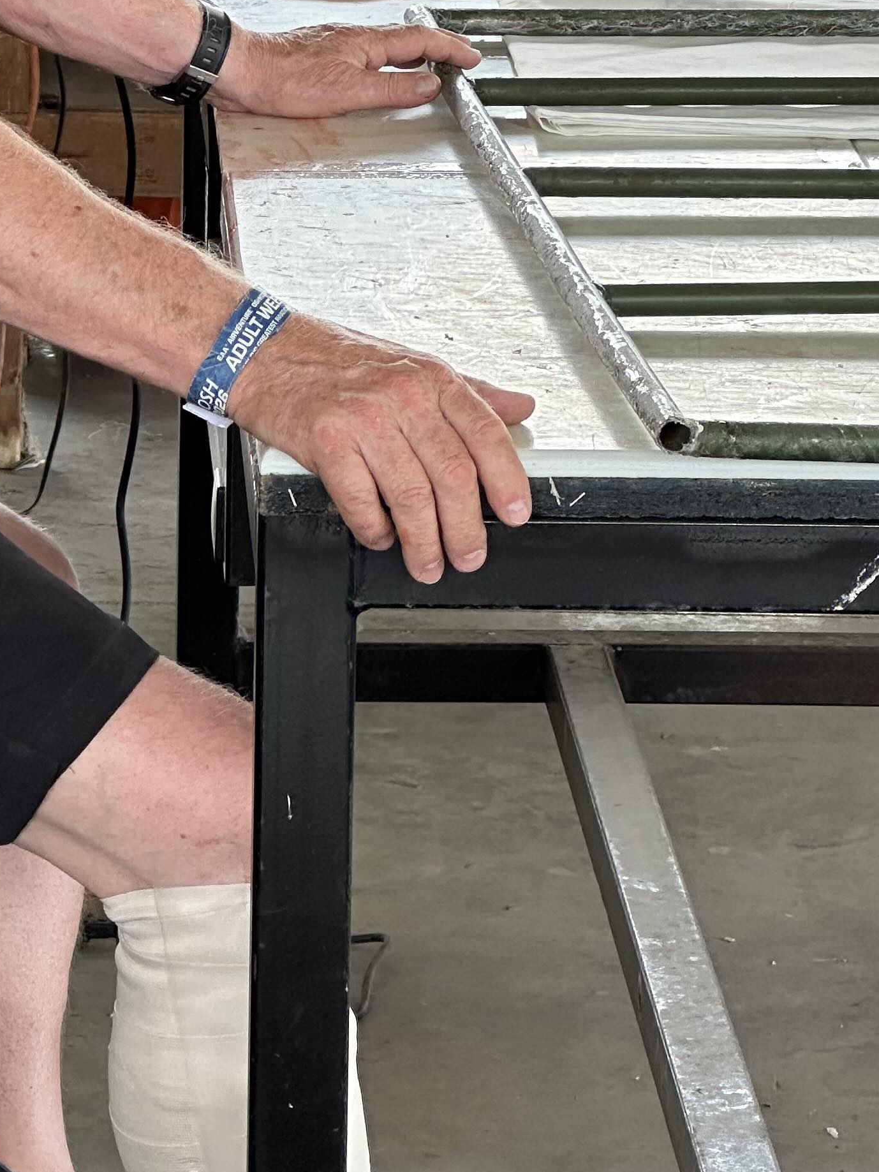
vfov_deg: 11.6
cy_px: 53
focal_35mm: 169
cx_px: 159
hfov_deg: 8.8
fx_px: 5721
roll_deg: -1.5
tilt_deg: -9.2
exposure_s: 1/99
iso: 80
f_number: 2.8
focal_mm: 9
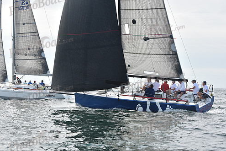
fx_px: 515
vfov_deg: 16.6
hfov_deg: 24.7
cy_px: 63
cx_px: 97
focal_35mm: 82
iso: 320
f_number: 6.3
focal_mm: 70
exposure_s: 1/1000
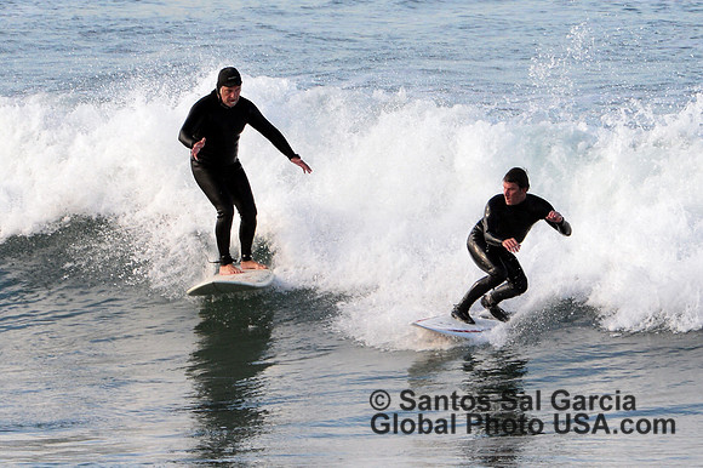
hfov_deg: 3.8
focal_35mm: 550
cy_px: 234
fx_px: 10734
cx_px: 352
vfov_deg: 2.5
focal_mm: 550
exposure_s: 1/400
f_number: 13
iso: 1000
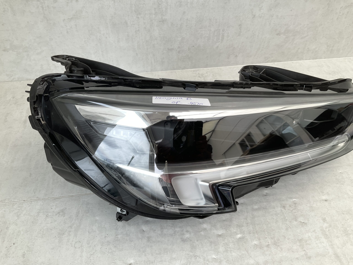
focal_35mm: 29
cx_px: 176
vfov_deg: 48.2
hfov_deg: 61.7
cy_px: 132
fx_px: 296
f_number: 1.8
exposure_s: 1/122
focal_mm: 3
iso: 16
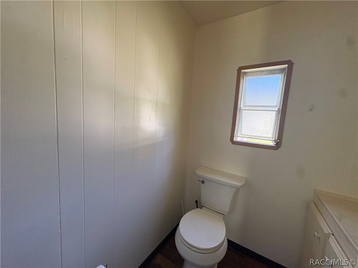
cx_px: 179
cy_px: 134
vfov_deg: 85.7
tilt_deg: -7.0
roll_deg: -3.5
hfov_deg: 102.1
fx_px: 145
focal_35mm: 14
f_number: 2.2
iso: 250
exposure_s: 1/60
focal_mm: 2.22
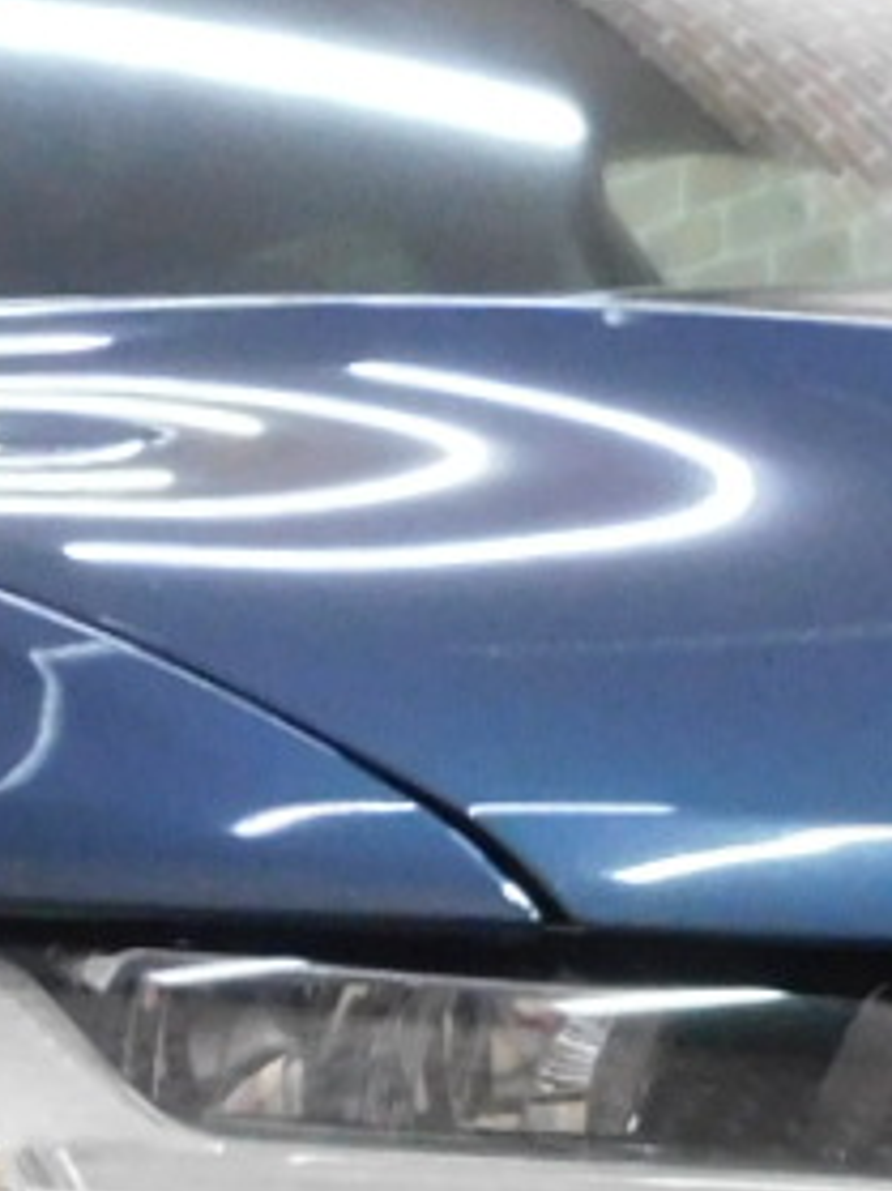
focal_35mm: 132
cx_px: 1169
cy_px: 1648
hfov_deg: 11.0
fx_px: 4539
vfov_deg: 14.2
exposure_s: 1/30
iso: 360
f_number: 3
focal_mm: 4
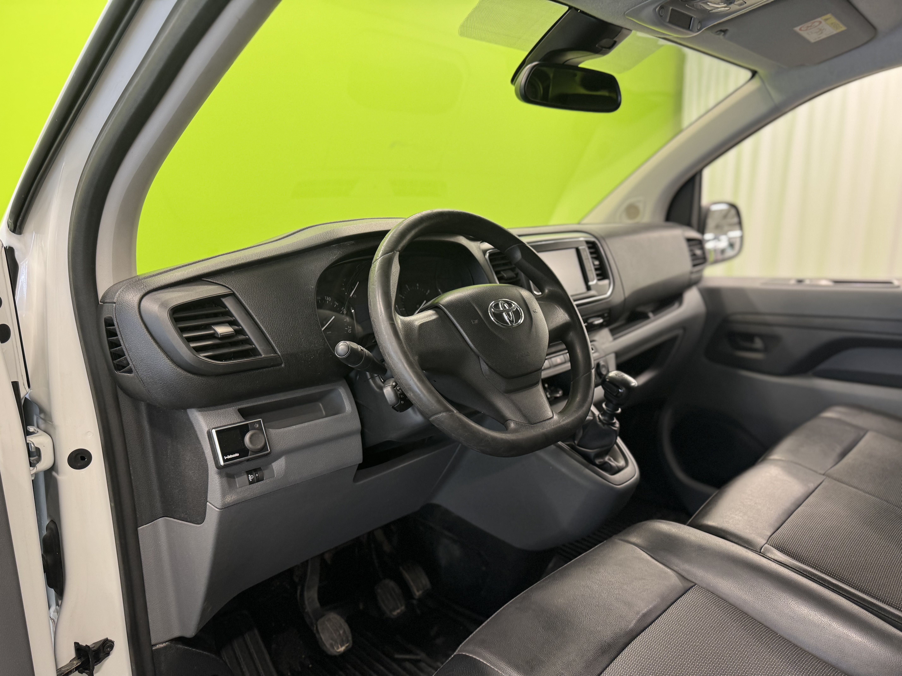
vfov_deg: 56.8
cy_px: 338
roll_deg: -0.1
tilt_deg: -13.3
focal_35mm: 24
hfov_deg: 71.6
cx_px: 451
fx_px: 625
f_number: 1.78
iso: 100
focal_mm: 6.76
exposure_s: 1/50
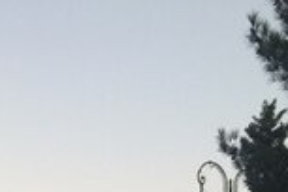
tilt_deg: -0.8
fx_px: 784
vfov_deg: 11.5
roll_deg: +1.0
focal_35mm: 98
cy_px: 463
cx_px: -19
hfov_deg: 20.0
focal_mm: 4.15
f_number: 2.2
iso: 40
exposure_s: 1/33
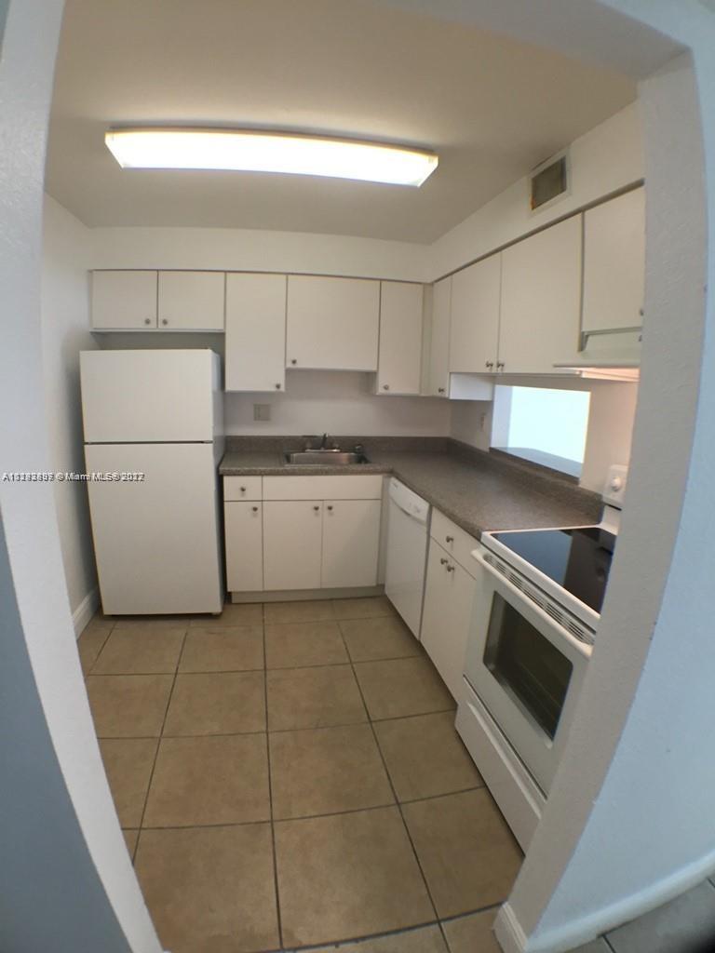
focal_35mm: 29
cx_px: 358
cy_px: 476
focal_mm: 4.15
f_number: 2.2
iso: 50
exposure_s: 1/30
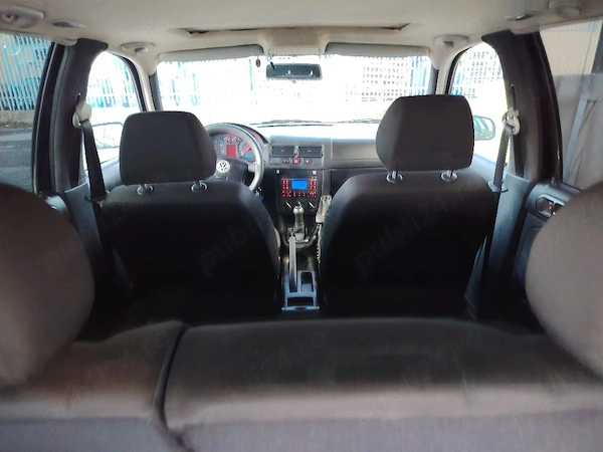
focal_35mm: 24
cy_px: 226
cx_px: 302
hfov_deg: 71.6
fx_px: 418
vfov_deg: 56.8
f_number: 1.75
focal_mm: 5.25
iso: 6464
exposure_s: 1/16.7
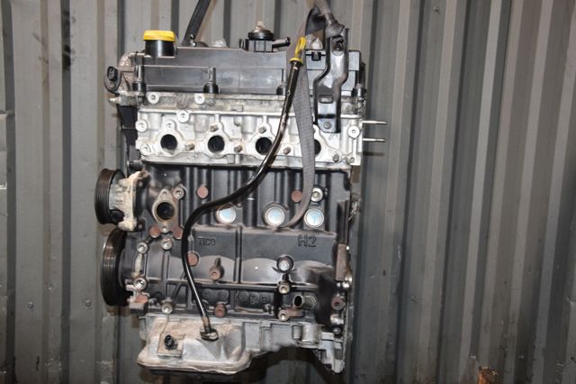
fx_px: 768
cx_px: 288
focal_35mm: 48
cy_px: 192
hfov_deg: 41.1
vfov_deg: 28.0
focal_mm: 32
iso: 1600
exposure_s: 1/60
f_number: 5.6
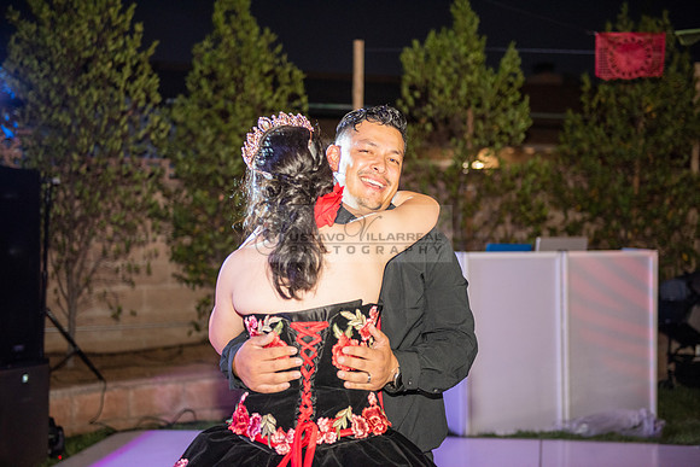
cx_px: 350
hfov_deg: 36.2
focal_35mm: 55
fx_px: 1070
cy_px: 234
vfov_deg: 24.6
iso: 1600
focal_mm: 55
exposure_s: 1/200
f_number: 2.8
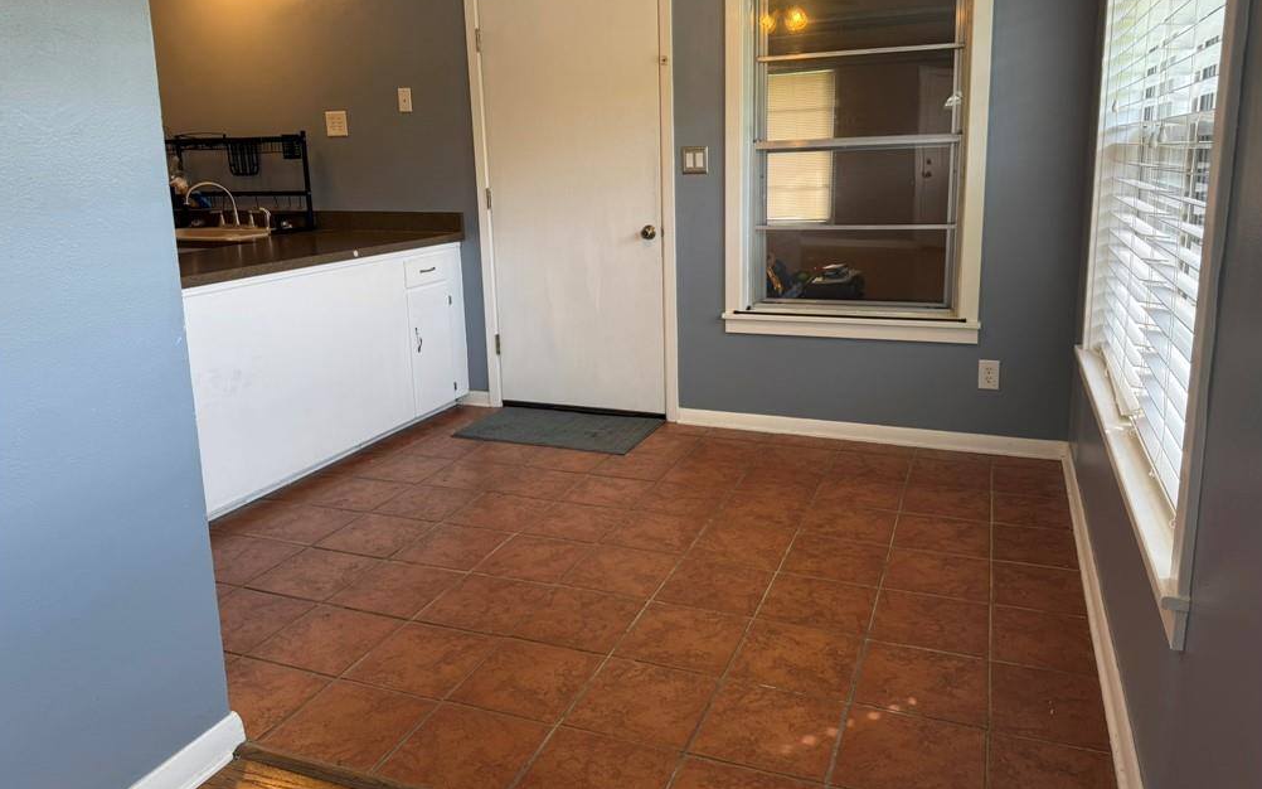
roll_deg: +1.5
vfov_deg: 47.4
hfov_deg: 70.4
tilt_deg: -10.2
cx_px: 635
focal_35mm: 26
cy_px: 328
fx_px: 894
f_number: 1.78
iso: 125
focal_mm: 6.76
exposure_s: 1/120
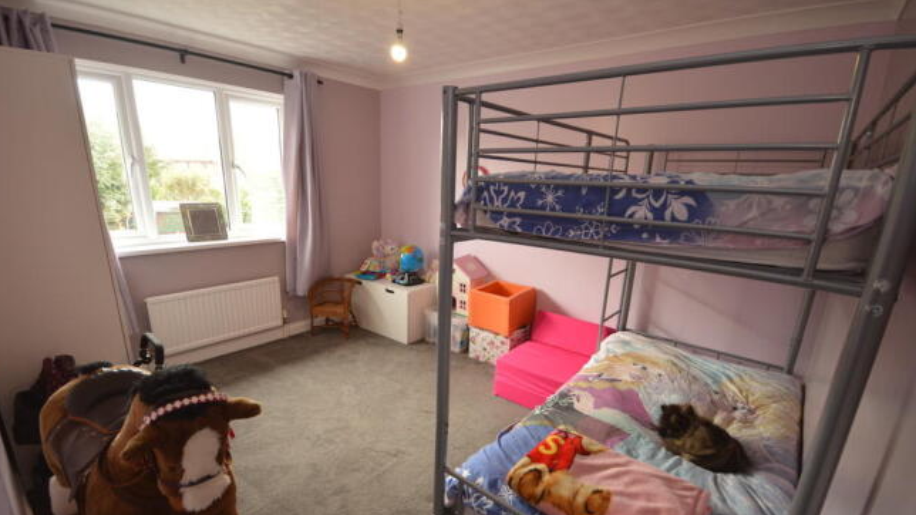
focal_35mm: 16
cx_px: 451
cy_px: 294
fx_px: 389
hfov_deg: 99.4
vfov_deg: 66.7
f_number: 4
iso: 400
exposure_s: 1/60
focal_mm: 10
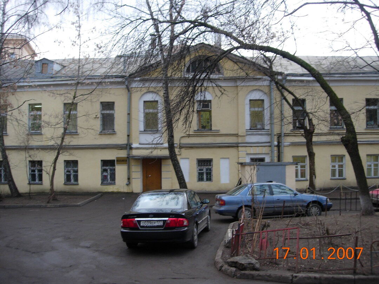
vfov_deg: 37.7
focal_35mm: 38
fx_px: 416
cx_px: 190
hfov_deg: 49.0
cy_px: 142
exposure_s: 1/49.3
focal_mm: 7.8
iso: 79
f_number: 2.8
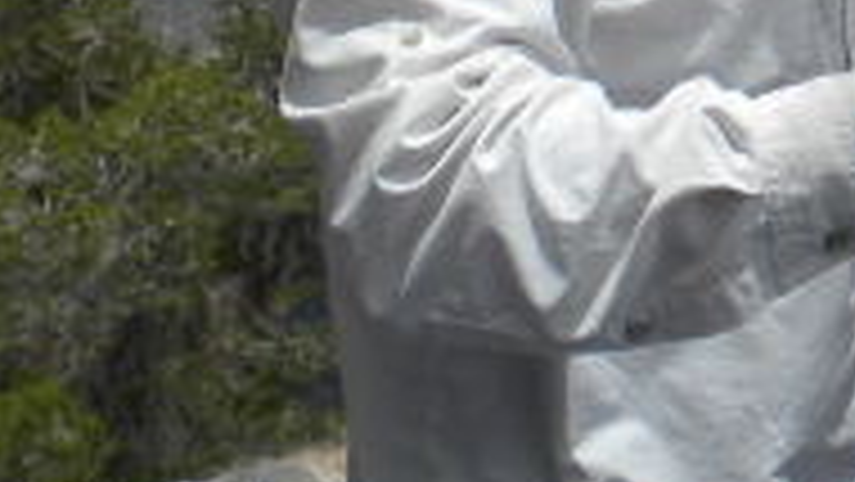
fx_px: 3855
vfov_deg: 7.0
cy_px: -369
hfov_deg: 12.0
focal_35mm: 170
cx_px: 1354
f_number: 10
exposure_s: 1/122
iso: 64
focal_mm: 6.6
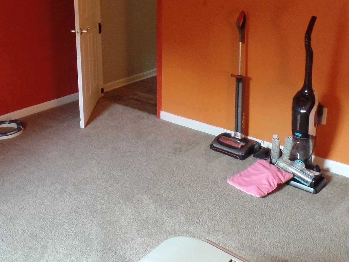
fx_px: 393
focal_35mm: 39
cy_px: 66
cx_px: 120
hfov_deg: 47.2
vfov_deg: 36.0
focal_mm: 4.1
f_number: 2.8
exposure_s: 1/15
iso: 400
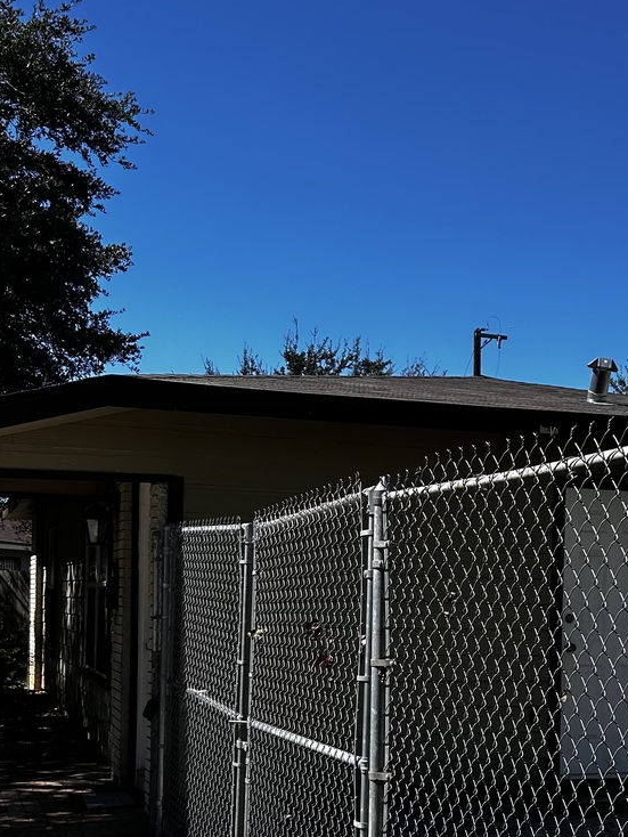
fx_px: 1233
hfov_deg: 28.4
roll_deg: -0.8
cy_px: 594
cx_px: 429
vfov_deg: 36.9
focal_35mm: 51
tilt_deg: +1.9
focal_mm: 5.7
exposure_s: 1/2994
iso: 50
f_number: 1.5
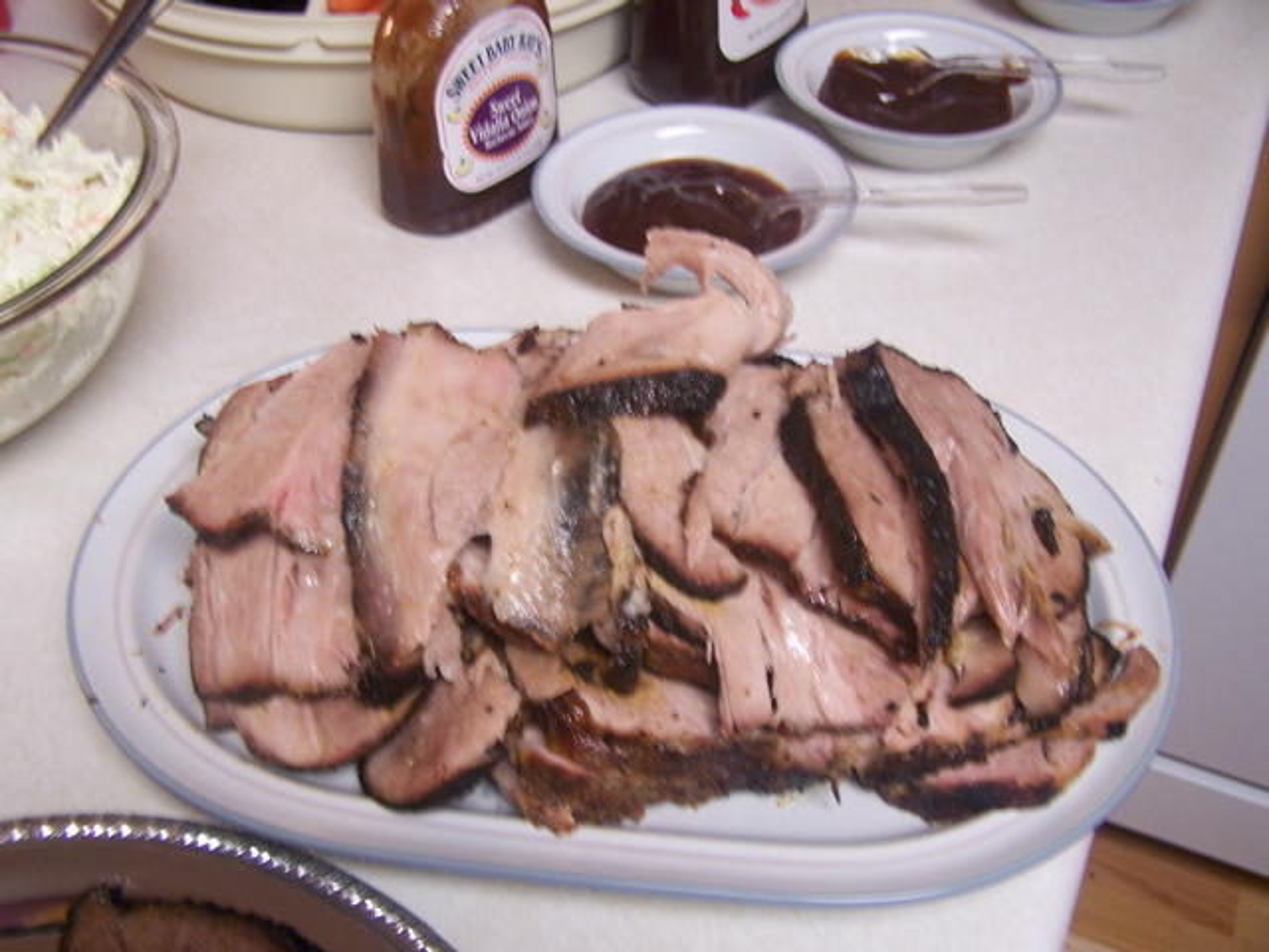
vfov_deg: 37.7
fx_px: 1393
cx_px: 634
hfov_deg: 49.0
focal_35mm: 38
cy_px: 476
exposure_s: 1/10
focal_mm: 6.3
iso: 140
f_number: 2.8
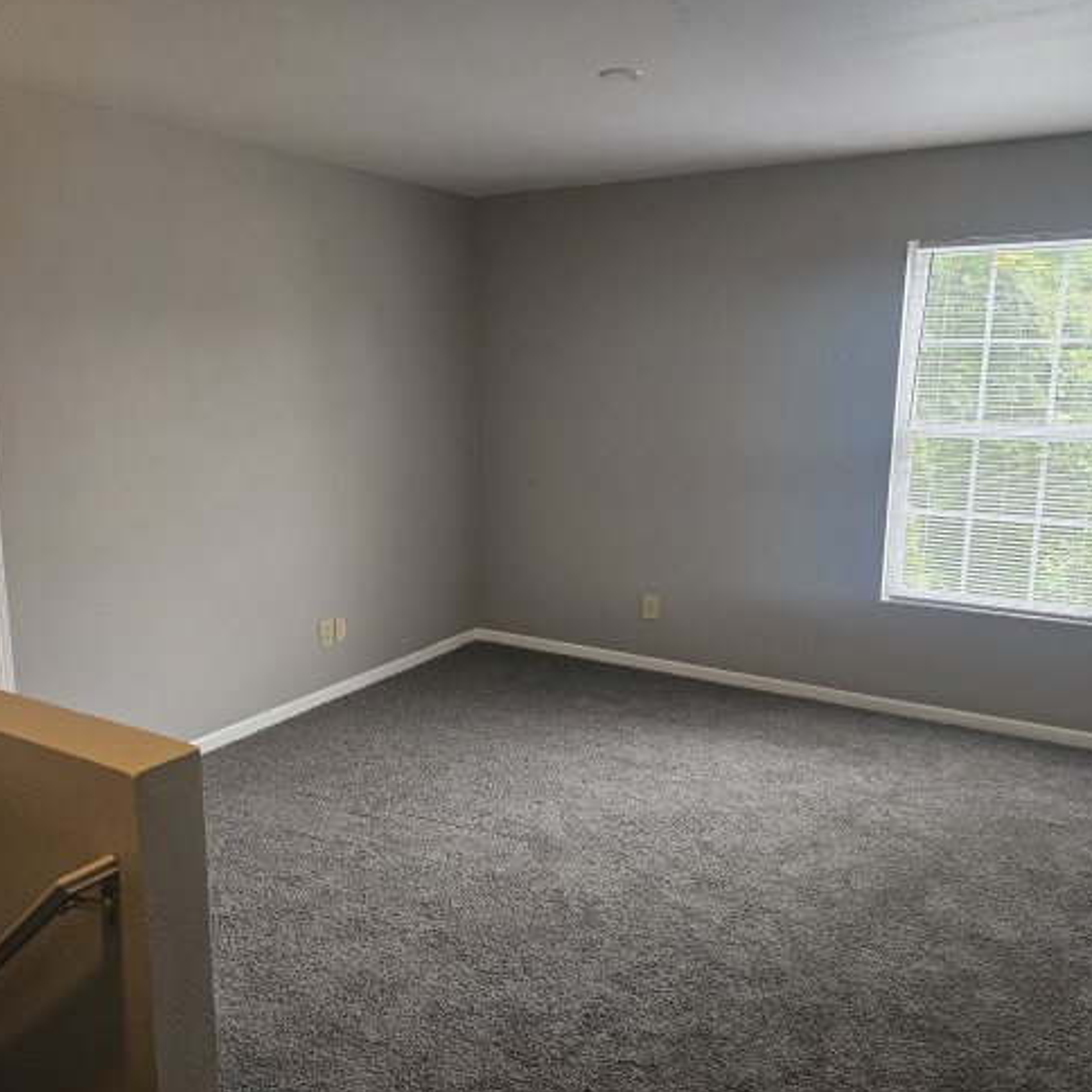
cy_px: 551
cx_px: 522
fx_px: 999
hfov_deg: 57.3
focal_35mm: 28
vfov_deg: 57.3
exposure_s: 1/120
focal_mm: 6.3
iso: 500
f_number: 1.7
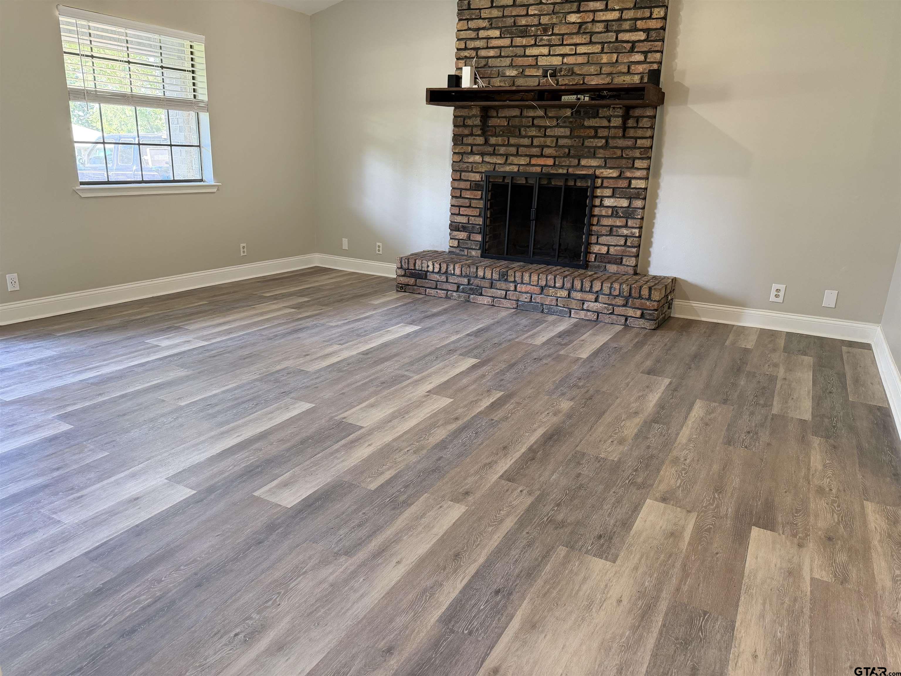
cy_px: 338
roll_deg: -2.3
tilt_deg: -16.1
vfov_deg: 56.8
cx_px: 450
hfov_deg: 71.6
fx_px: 625
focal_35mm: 24
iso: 200
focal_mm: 6.76
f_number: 1.78
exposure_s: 1/60
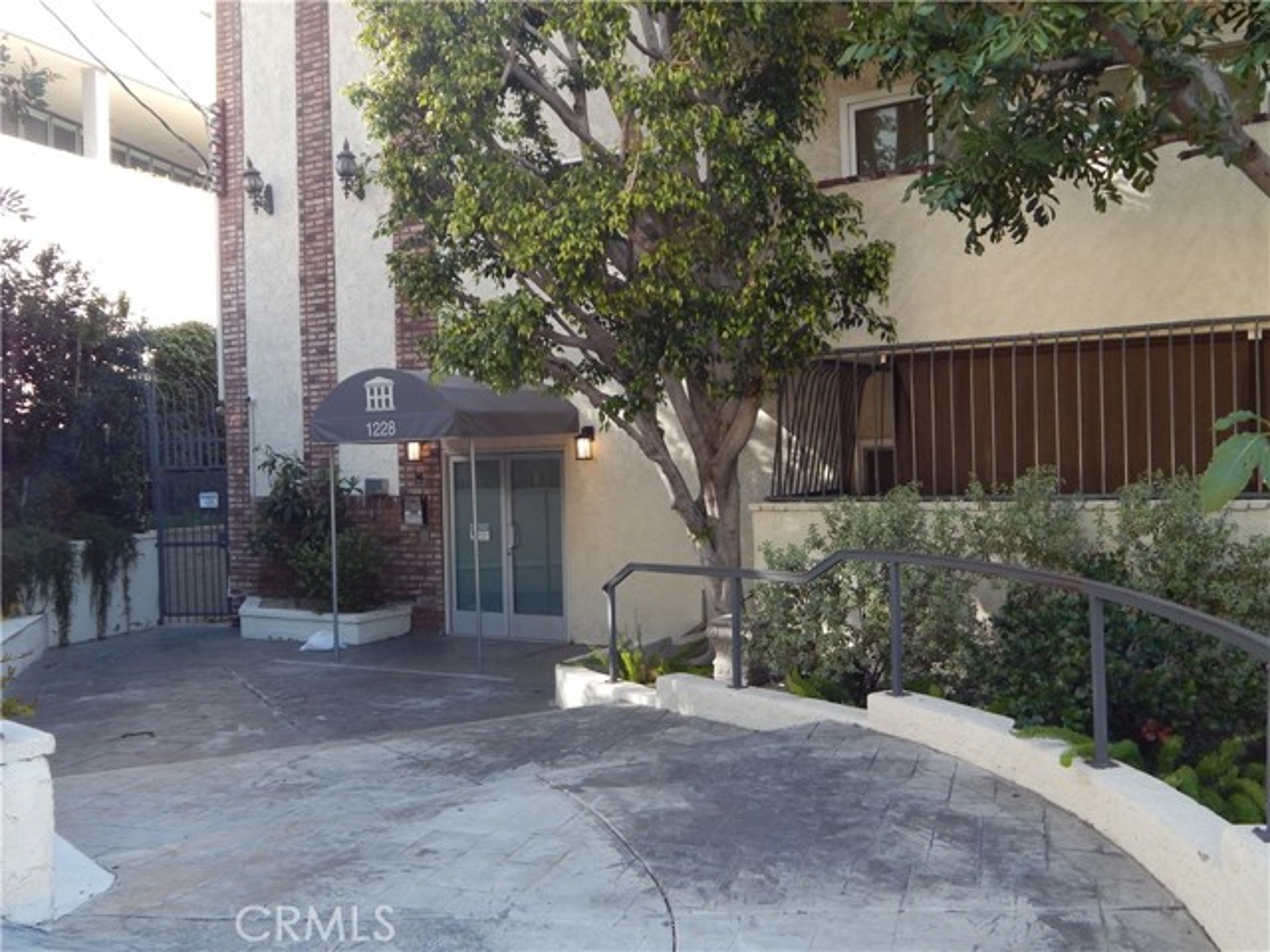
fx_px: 1137
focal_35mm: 31
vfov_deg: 45.4
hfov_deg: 58.4
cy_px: 476
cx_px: 635
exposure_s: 1/125
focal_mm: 5.6
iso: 125
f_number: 3.2
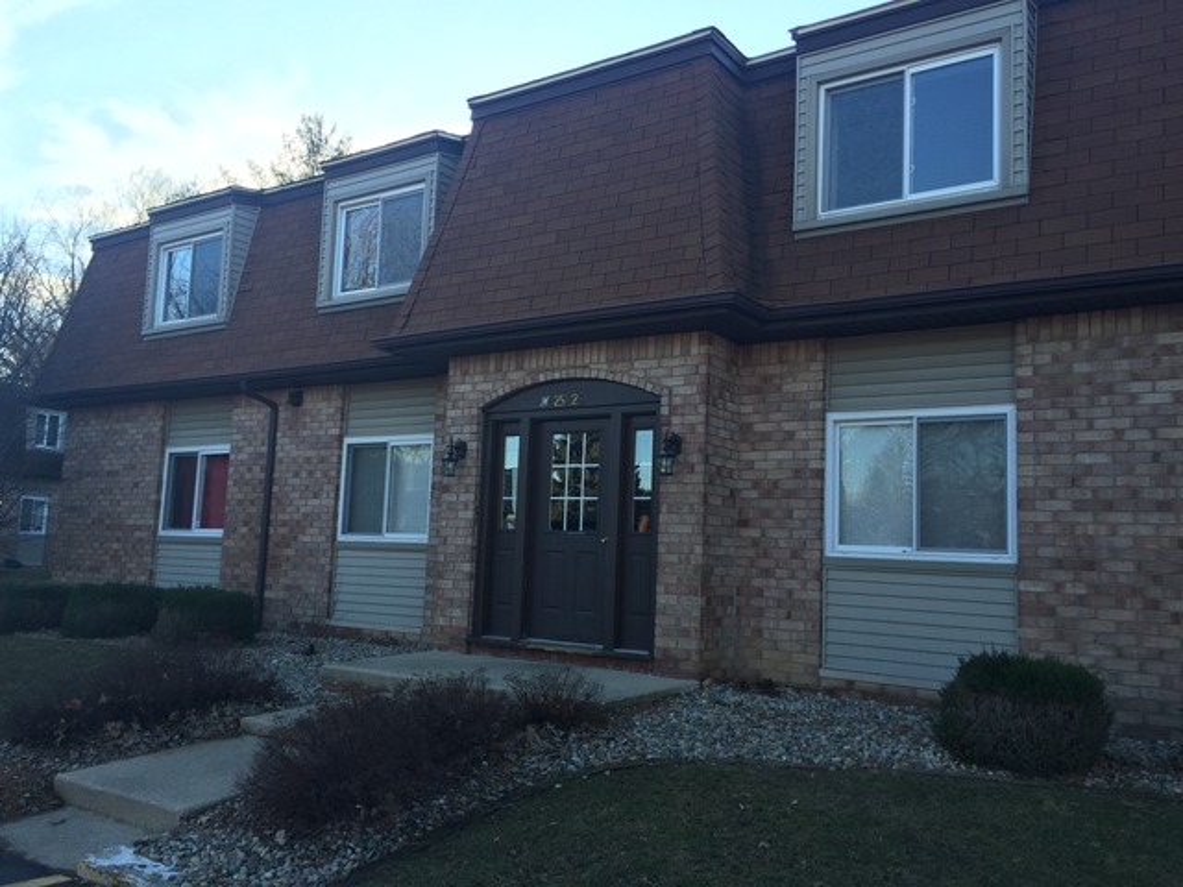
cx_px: 592
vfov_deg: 48.2
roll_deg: -3.3
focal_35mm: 29
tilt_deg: +5.3
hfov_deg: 61.7
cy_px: 444
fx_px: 991
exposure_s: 1/380
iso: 32
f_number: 2.2
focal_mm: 4.15
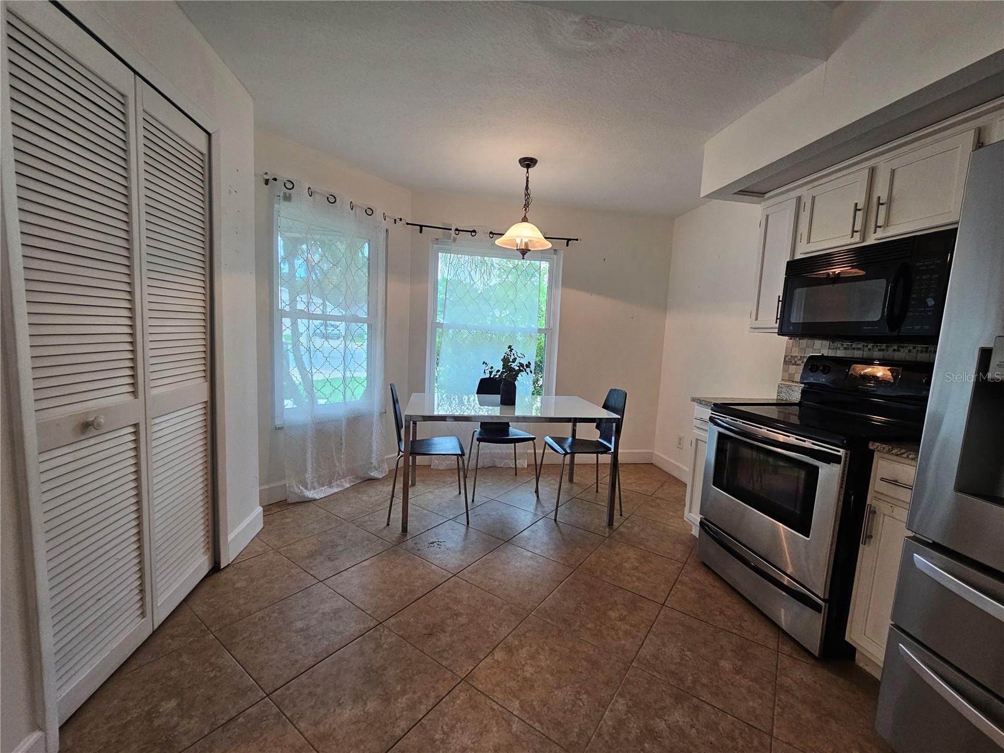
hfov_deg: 106.2
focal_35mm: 13
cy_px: 376
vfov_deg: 89.9
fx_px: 377
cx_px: 502
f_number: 2.2
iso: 160
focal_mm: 2.2
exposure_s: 1/60
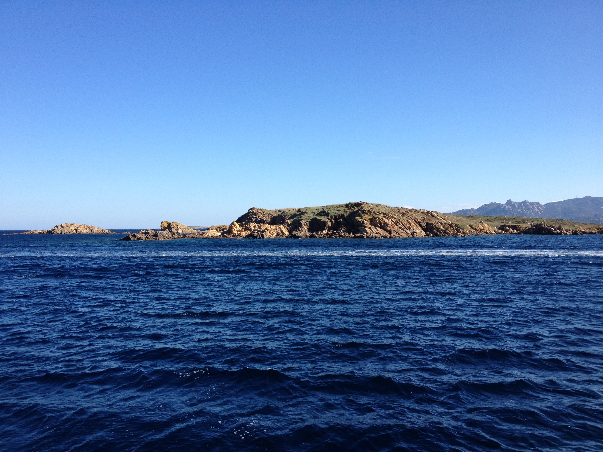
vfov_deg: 40.7
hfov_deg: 52.6
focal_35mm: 35
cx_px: 302
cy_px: 226
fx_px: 610
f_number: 2.4
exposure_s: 1/1227
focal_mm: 4.28
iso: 64
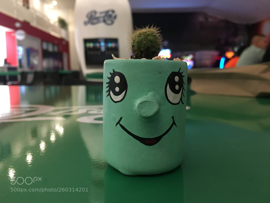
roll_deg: +0.6
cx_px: 135
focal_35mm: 29
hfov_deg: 61.7
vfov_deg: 48.2
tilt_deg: -8.2
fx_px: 226
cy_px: 102
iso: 200
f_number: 2.2
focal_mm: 4.15
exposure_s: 1/20
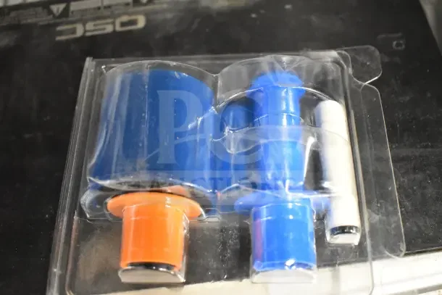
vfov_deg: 35.5
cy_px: 148
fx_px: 460
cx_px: 221
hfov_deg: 51.3
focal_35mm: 38
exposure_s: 1/40
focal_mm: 25
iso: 7200
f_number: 4
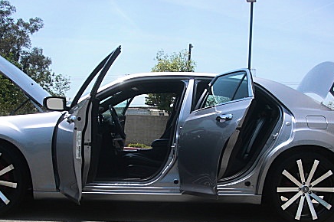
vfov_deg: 24.3
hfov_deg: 36.3
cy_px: 170
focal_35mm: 55
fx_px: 510
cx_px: 167
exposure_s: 1/1000
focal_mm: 6.3
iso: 50
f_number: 2.8
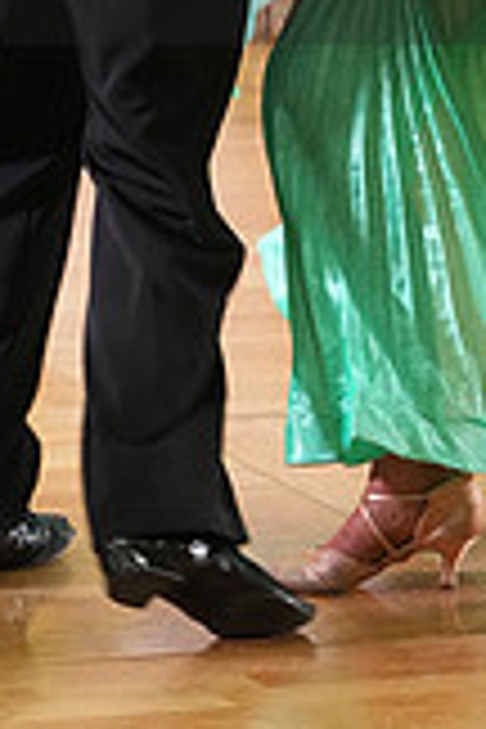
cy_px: -104
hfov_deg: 4.3
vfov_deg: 6.4
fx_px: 6459
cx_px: 488
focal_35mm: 319
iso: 4000
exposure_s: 1/200
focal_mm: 89
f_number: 5.6
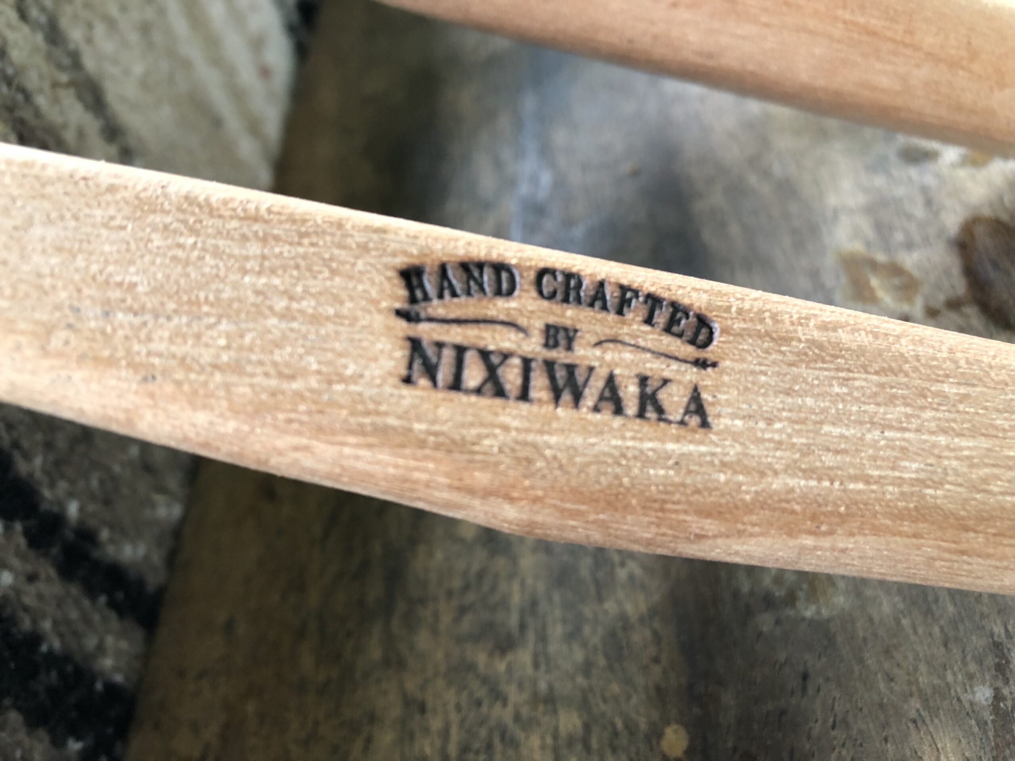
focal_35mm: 28
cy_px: 380
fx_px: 821
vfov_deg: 49.7
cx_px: 508
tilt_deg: -47.5
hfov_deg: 63.4
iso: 40
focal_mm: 3.99
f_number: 1.8
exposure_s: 1/15
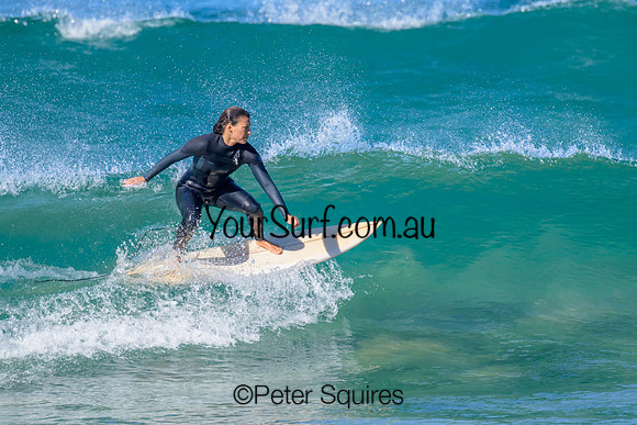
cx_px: 323
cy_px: 205
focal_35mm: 770
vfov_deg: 1.8
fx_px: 13630
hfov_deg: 2.7
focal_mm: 560
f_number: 8
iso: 720
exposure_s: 1/2000
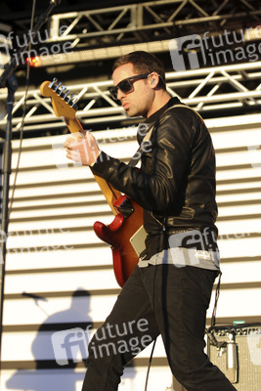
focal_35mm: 86
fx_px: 934
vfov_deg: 23.6
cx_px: 130
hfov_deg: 15.9
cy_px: 196
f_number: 4
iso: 200
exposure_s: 1/500
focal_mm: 86
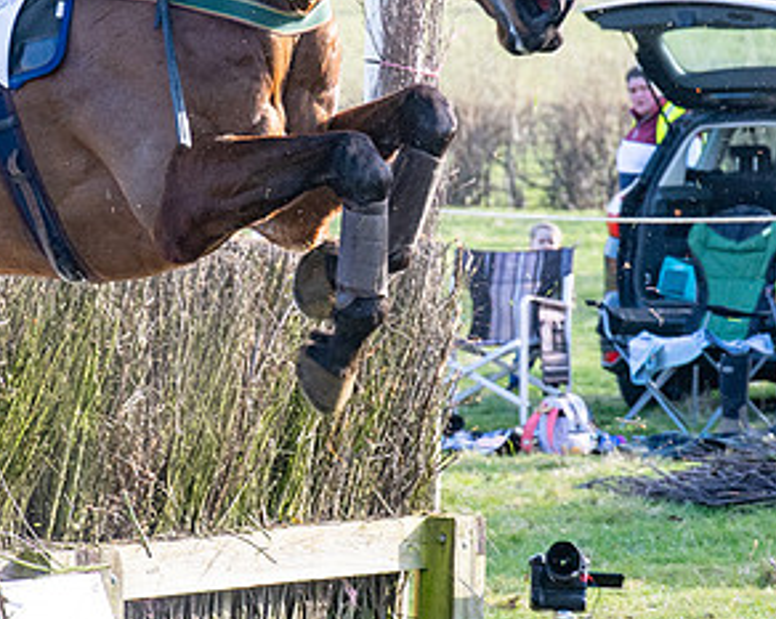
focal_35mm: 315
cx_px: 432
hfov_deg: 6.1
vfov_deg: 4.9
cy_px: 256
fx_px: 7227
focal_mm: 70
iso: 160
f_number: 4
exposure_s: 1/1000
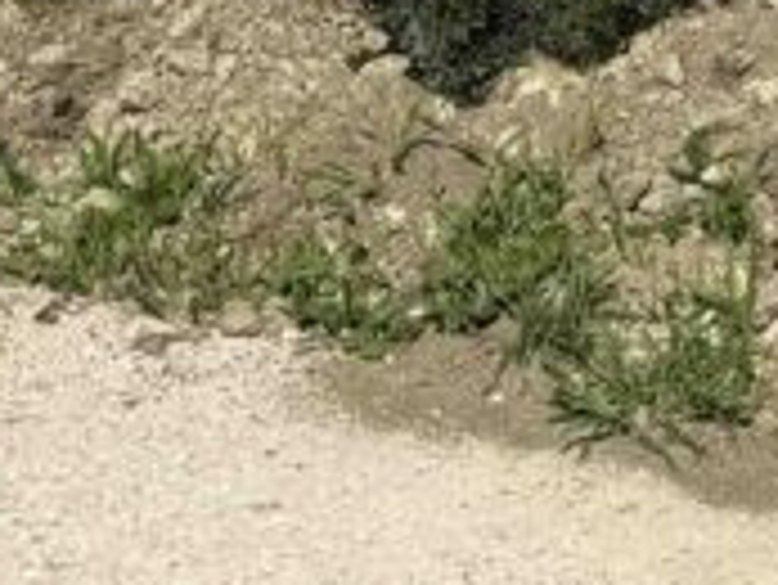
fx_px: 3194
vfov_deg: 9.1
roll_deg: +0.9
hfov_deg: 12.8
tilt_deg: -1.9
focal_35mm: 142
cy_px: -932
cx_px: 1309
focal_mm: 6.76
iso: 80
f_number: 1.78
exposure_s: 1/7092
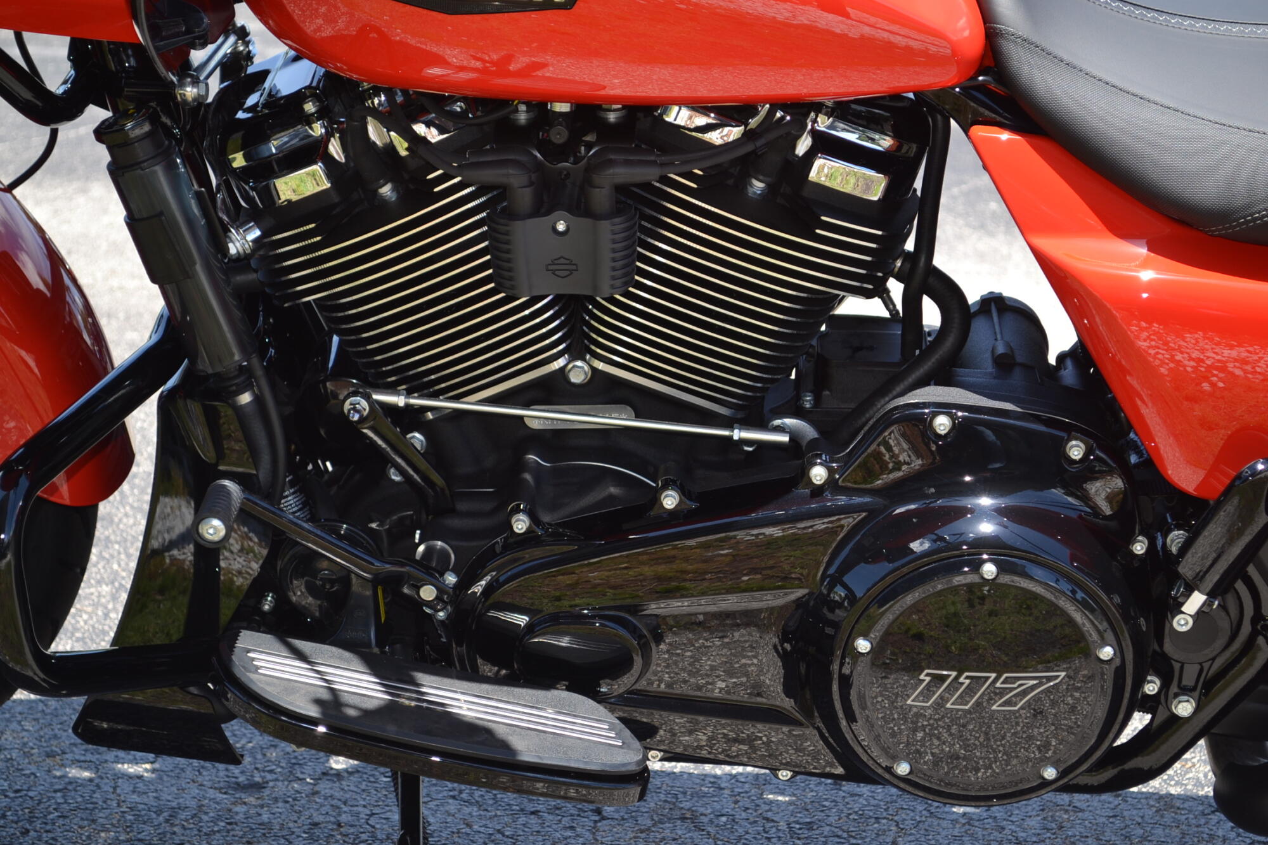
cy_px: 422
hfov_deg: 24.6
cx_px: 634
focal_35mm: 82
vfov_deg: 16.6
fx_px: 2905
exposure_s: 1/125
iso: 100
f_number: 5.6
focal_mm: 55
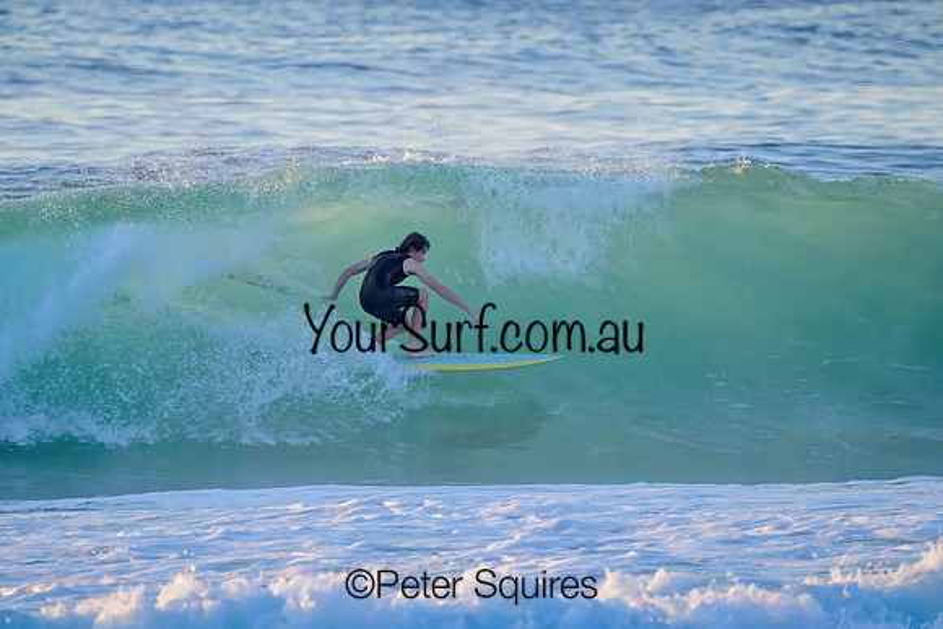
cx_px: 472
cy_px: 314
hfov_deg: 2.6
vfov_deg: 1.7
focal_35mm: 800
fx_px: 20959
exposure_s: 1/1250
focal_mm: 800
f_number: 11
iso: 2800
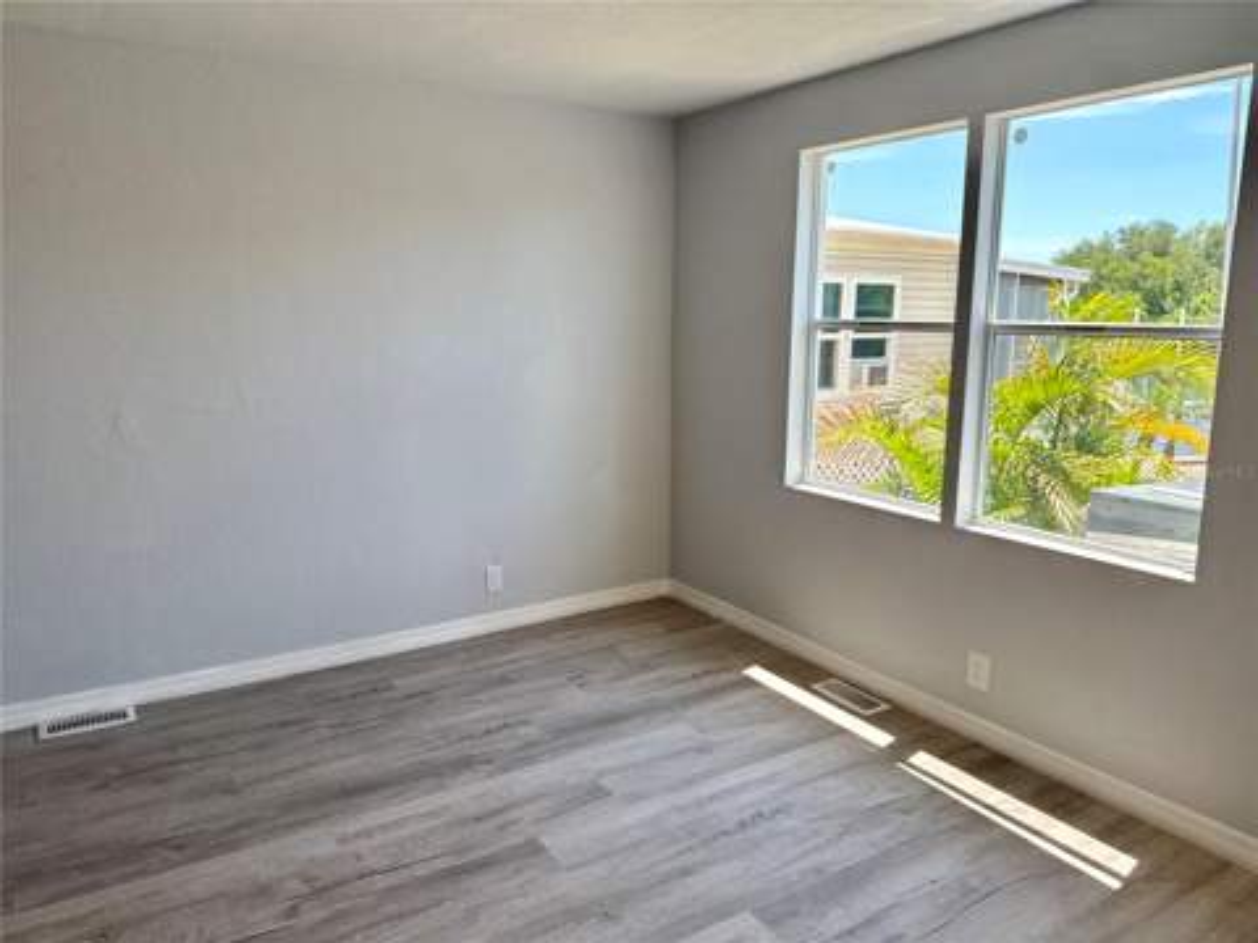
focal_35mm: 24
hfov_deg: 71.6
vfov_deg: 56.8
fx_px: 872
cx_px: 629
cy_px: 472
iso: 100
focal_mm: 6.76
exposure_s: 1/868
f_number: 1.78
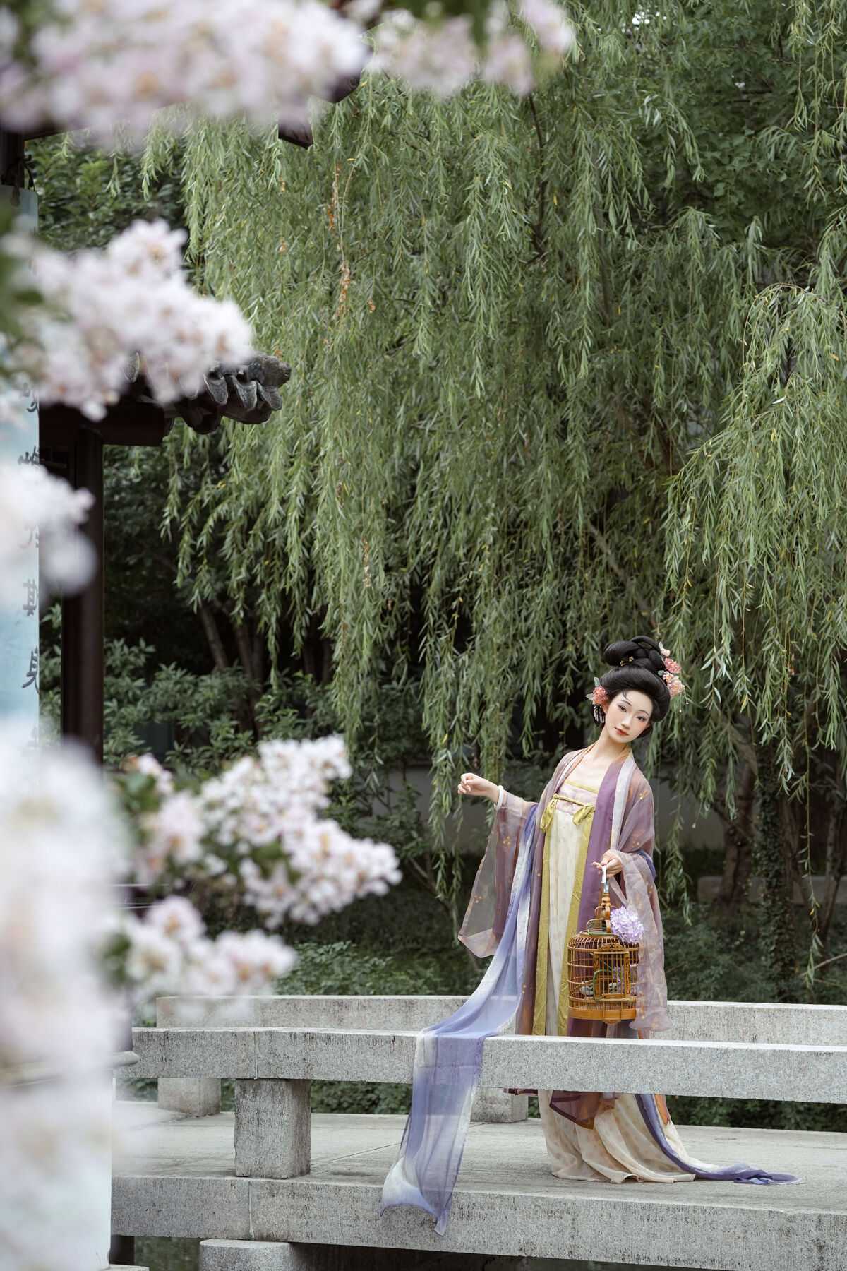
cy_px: 636
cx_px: 424
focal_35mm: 85
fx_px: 3000
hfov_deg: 16.1
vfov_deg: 23.9
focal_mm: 85
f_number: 3.5
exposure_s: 1/125
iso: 400
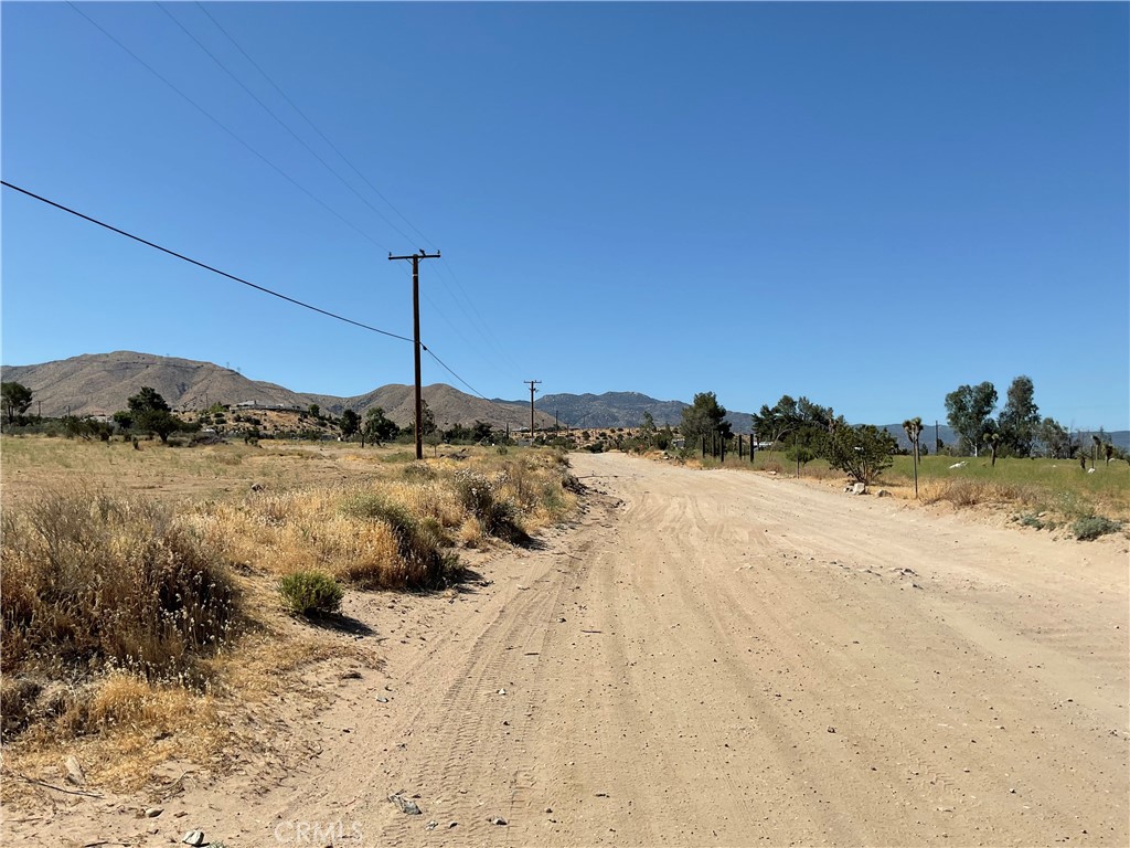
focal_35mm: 29
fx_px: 947
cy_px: 424
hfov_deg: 61.7
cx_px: 565
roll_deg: +0.2
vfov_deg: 48.2
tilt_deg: +2.1
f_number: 1.8
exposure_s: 1/3322
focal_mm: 3
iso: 16
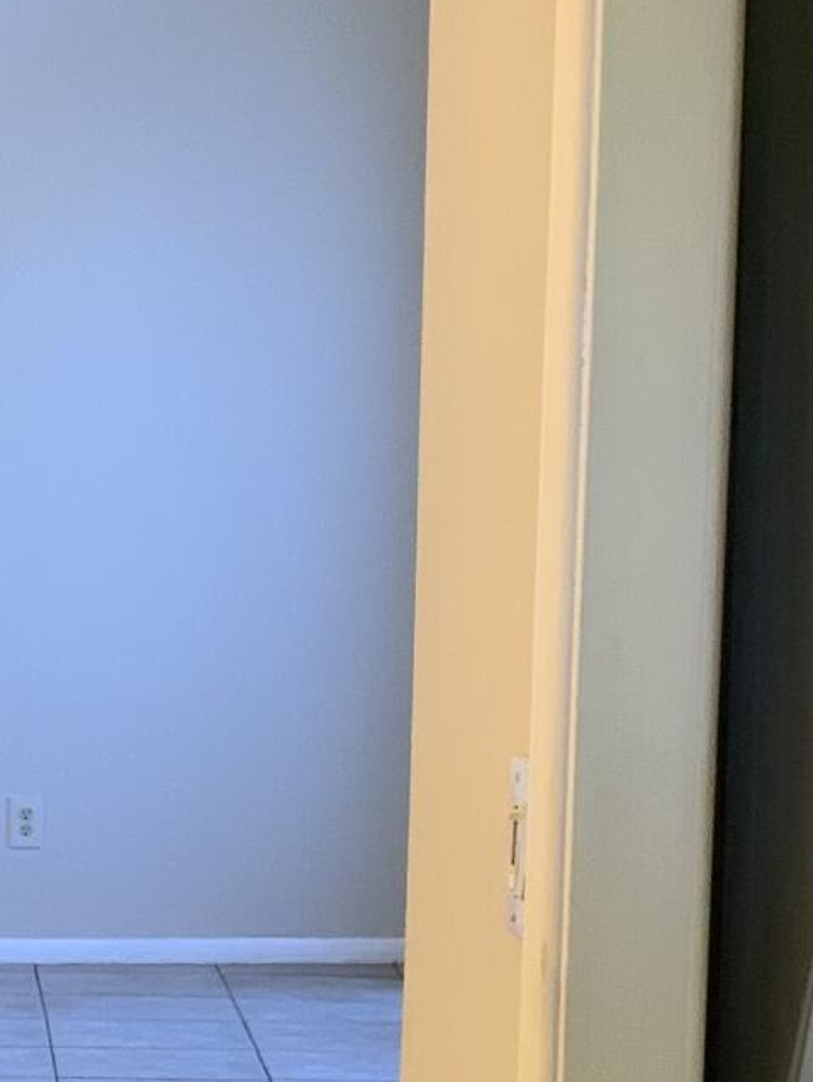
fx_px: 5101
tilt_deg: -6.6
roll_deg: -1.8
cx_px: 838
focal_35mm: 163
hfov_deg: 9.0
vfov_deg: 12.0
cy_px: 1075
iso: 160
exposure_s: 1/60
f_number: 2.4
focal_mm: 6
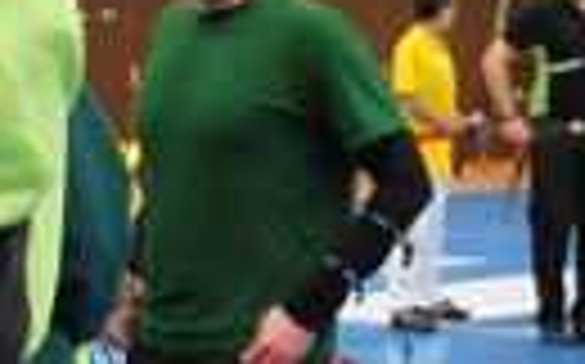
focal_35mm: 181
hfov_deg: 11.6
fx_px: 2883
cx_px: 378
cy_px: -36
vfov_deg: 7.2
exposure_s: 1/30
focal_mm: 24
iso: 640
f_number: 4
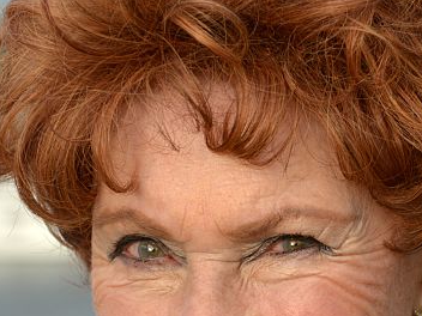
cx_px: 299
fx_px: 2731
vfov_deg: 6.6
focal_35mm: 224
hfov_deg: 8.8
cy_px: 254
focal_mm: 80
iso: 400
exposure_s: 1/1250
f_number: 4.5
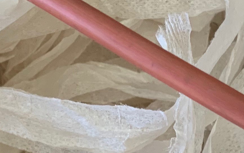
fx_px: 851
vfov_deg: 10.2
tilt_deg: -84.3
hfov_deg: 16.2
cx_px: 63
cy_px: 23
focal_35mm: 128
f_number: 1.8
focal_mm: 4.25
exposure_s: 1/71
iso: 100
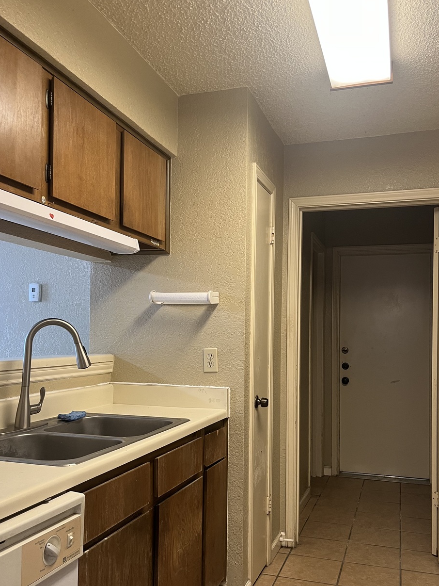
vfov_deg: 58.2
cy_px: 322
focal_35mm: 31
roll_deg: +0.7
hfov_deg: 45.4
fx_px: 524
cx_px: 234
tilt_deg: +1.0
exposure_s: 1/60
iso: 160
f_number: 1.6
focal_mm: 5.1
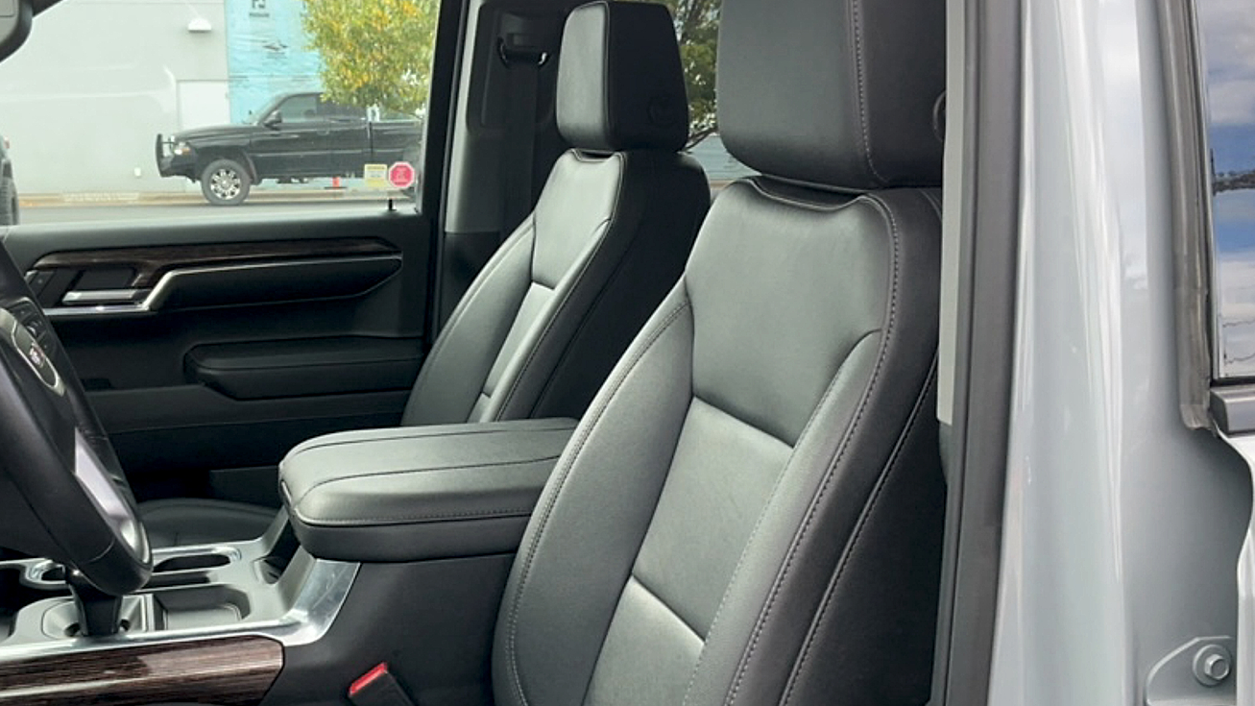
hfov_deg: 50.2
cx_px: 505
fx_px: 1331
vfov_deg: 29.6
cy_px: 417
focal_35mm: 40
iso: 32
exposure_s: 1/120
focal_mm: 3
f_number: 1.8
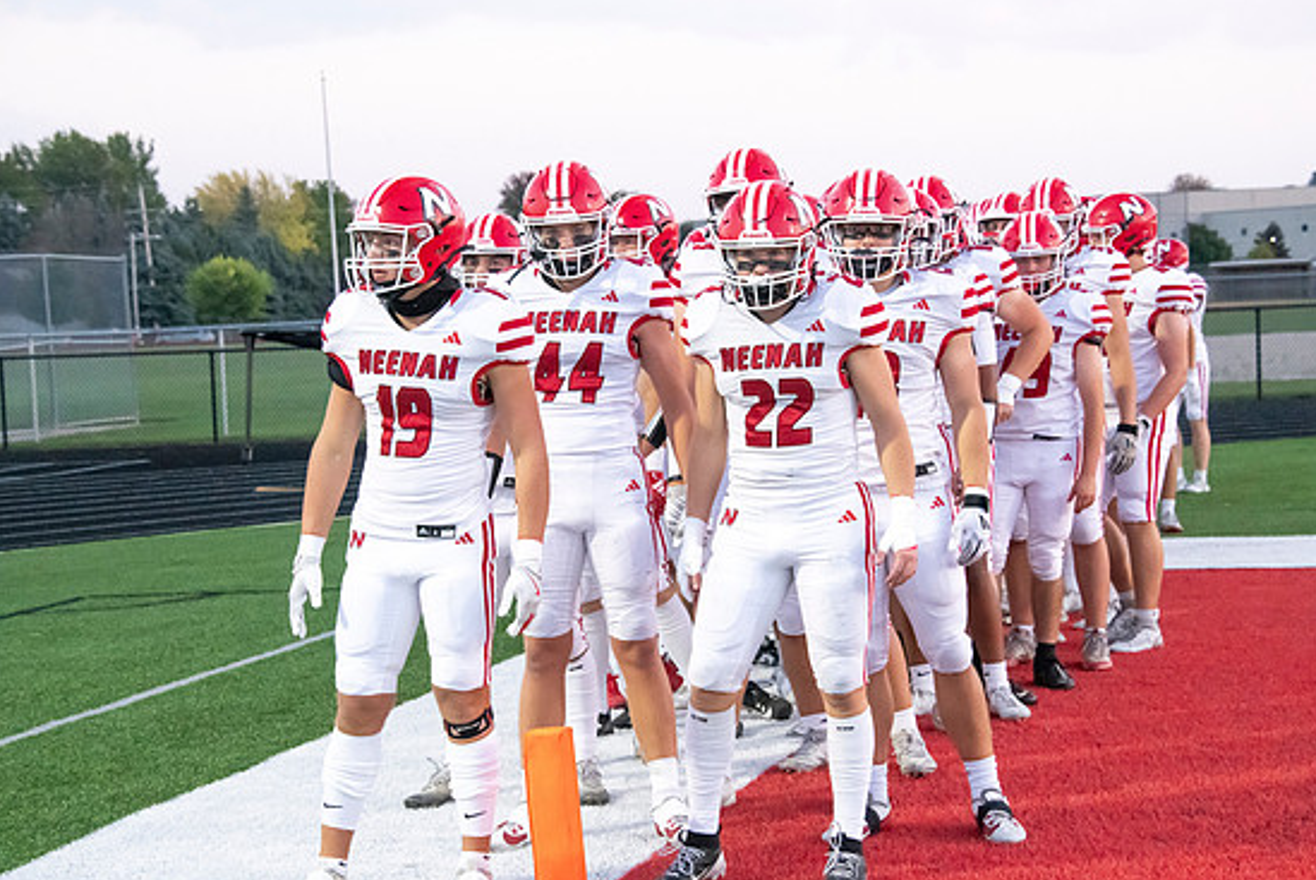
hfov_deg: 21.4
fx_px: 3475
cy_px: 433
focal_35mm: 95
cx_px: 693
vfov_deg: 14.4
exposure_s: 1/800
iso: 10000
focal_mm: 90
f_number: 7.1
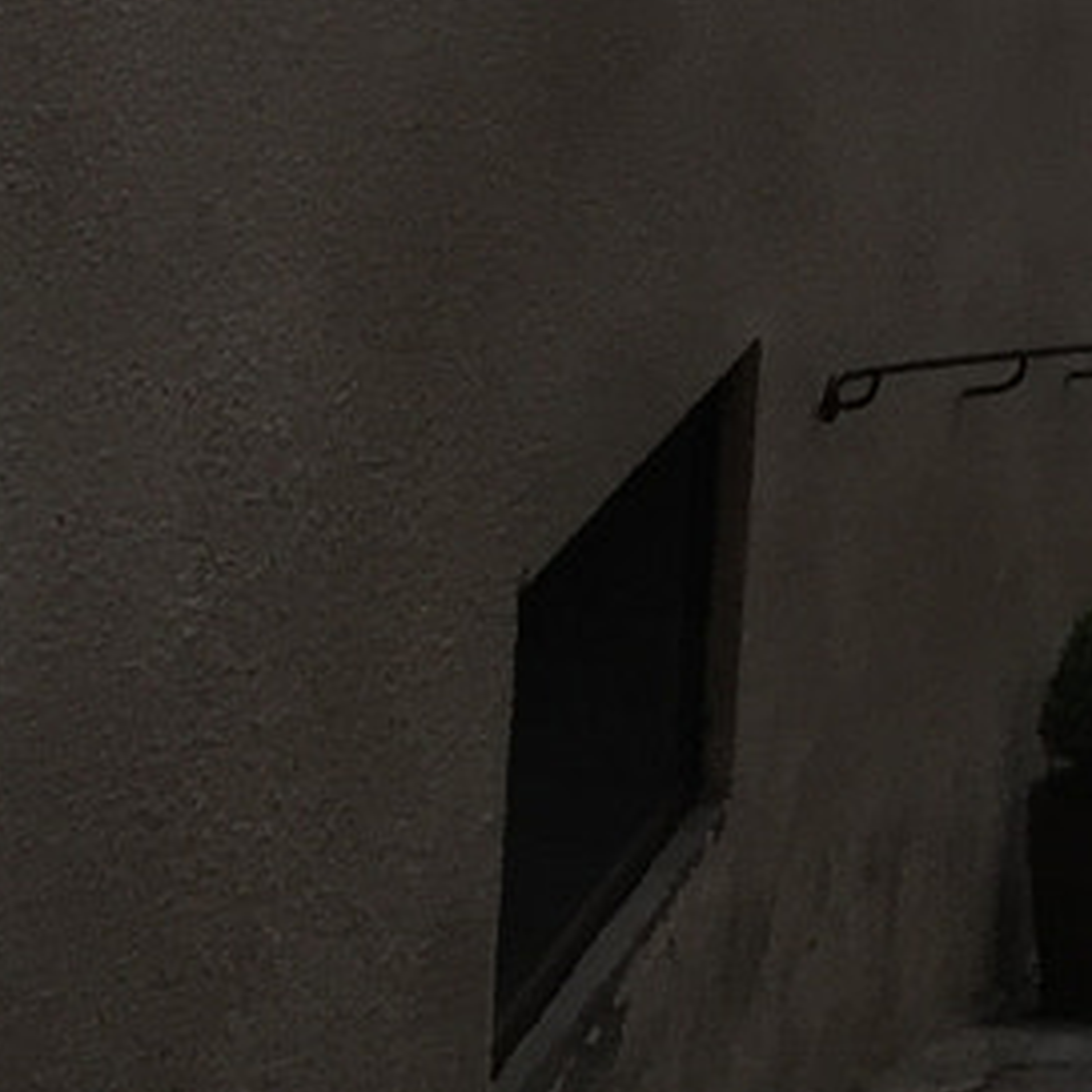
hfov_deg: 10.5
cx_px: 2252
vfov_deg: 10.7
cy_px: -968
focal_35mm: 151
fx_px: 5389
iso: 40
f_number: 2.2
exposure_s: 1/100
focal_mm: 4.15
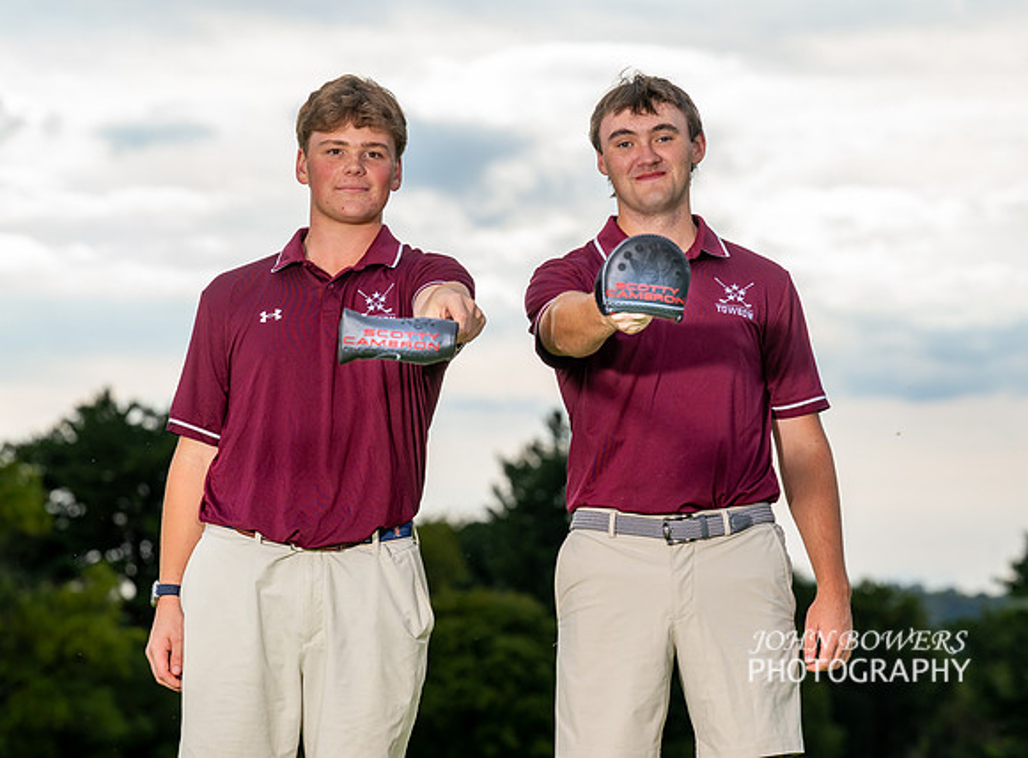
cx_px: 583
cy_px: 284
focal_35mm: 170
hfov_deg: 11.7
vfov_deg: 8.6
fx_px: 5027
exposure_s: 1/500
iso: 160
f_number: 5.6
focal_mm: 125
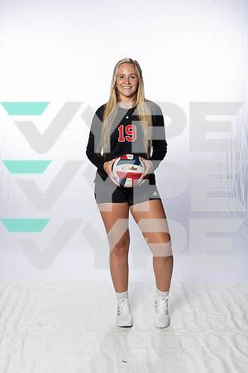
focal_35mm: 52
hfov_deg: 26.0
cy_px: 186
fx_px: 537
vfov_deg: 38.2
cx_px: 124
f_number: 8
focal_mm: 52
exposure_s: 1/250
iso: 640
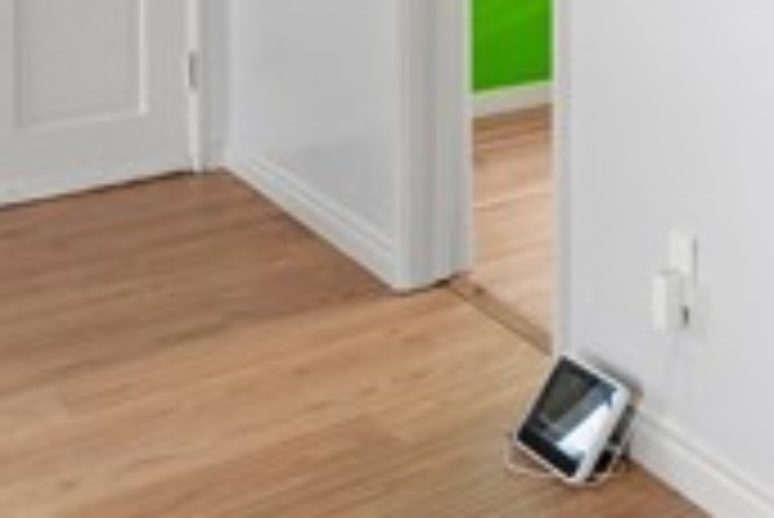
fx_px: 1167
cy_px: -178
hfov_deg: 28.2
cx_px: 1076
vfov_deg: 22.1
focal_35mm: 54
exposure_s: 1/4
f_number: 6.3
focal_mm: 14.6
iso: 320
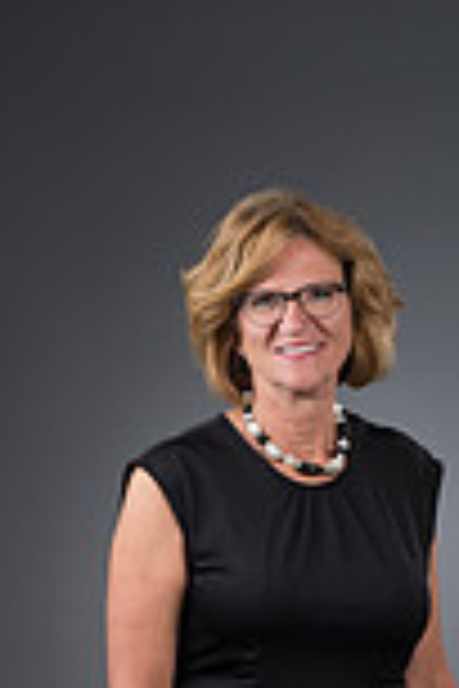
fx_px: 4494
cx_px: 288
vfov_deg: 8.6
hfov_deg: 5.8
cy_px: 890
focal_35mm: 235
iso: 160
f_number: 5.6
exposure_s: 1/250
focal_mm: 80
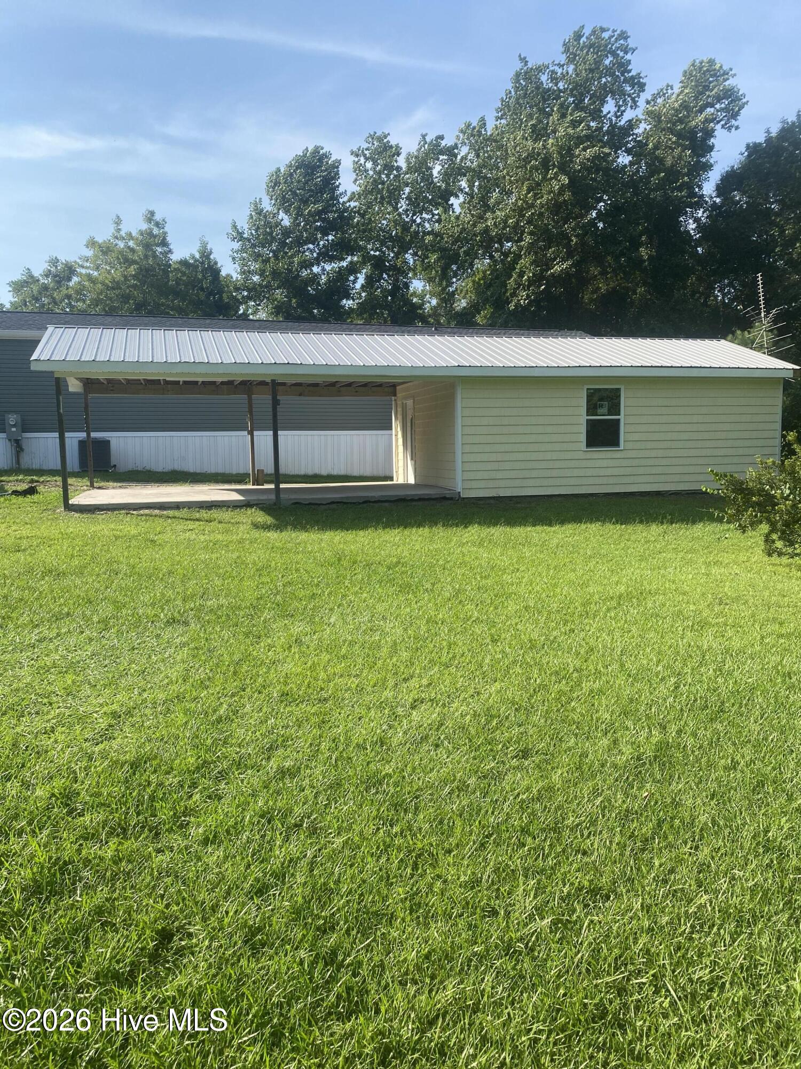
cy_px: 534
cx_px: 400
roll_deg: +1.0
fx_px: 802
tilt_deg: -5.3
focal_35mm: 26
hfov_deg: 53.1
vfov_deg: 67.3
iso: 32
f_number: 1.8
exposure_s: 1/1754
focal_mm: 4.25
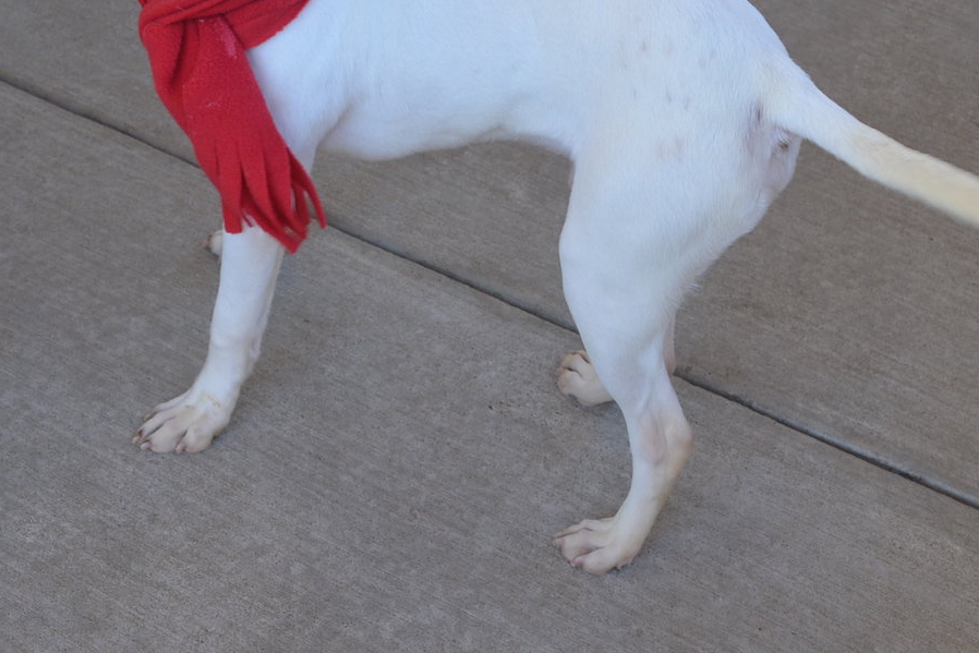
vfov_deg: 21.0
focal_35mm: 64
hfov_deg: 31.3
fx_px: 1741
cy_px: 132
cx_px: 398
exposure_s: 1/125
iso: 400
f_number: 5.6
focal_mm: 24
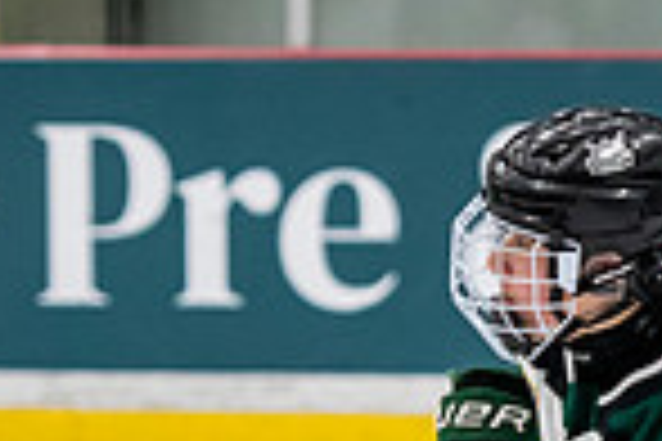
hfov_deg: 3.2
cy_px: 745
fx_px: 11786
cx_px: 576
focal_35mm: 641
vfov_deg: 2.1
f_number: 3.2
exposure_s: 1/640
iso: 2000
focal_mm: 112
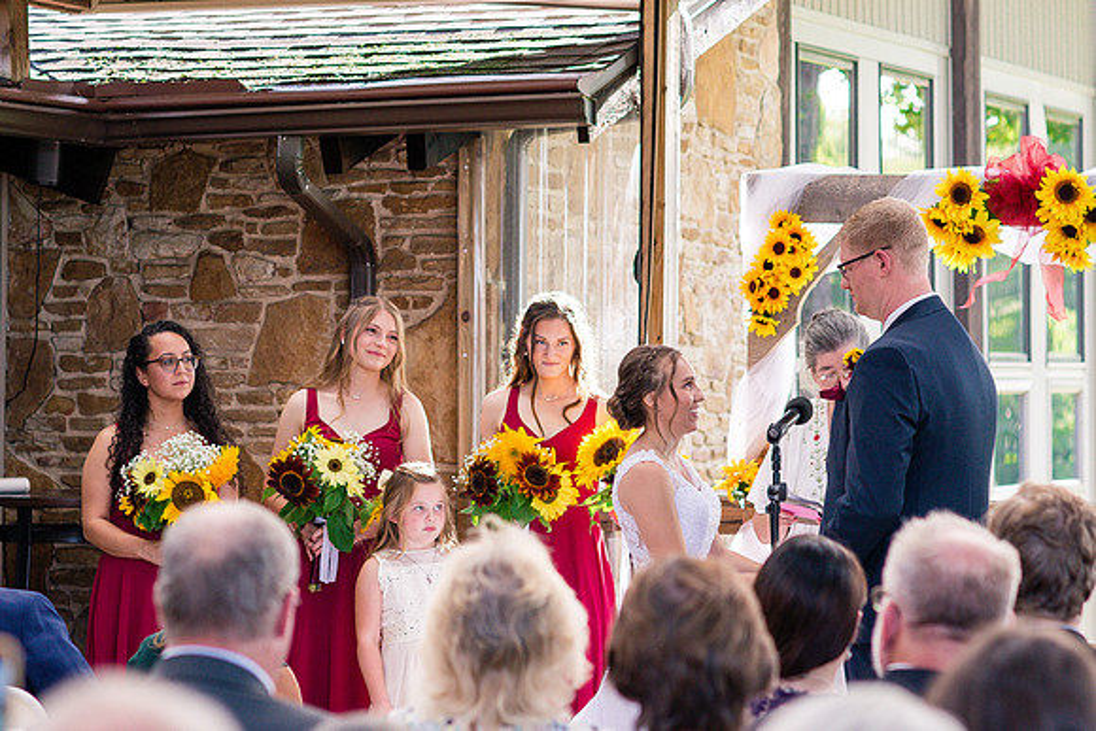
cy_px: 137
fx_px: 4289
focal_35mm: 141
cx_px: 460
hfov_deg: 14.6
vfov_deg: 9.7
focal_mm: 85
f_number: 3.2
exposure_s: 1/400
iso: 400
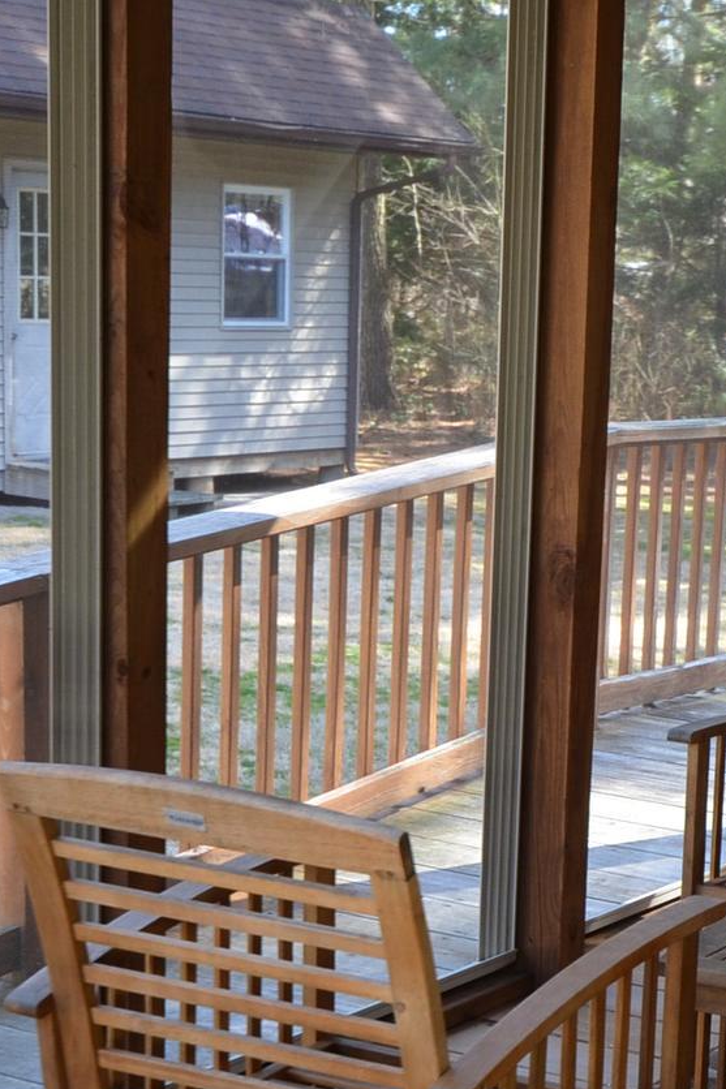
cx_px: 787
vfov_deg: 23.0
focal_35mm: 88
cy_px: 778
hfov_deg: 15.2
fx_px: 2663
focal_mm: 24
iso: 400
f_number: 5
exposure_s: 1/100
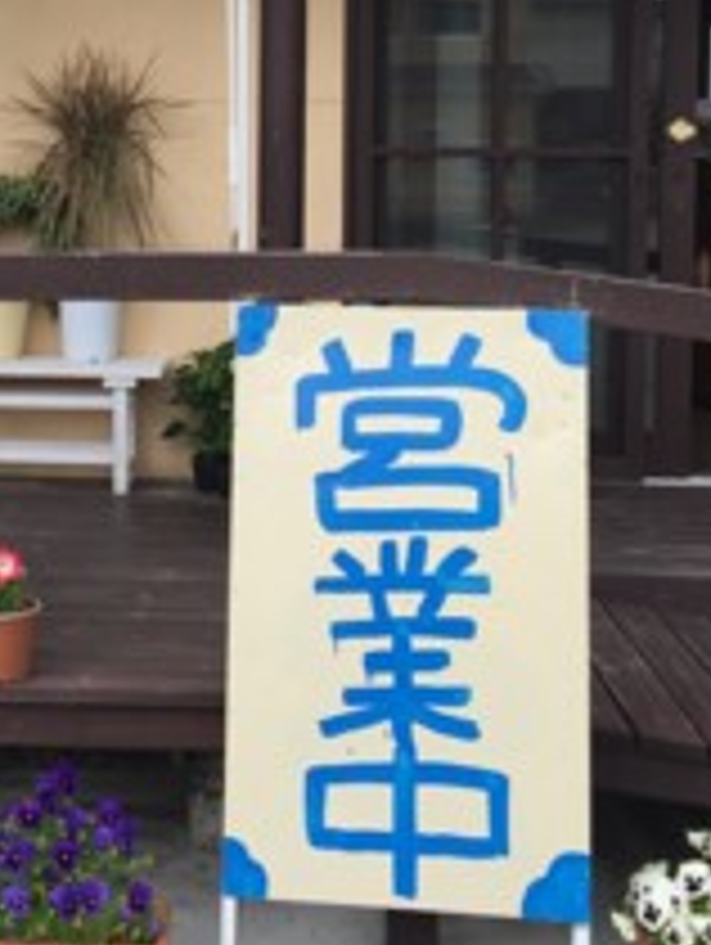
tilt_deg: -1.2
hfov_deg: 23.3
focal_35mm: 62
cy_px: 279
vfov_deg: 30.8
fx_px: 1695
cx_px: 135
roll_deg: -0.9
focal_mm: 4.15
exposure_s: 1/682
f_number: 2.2
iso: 32
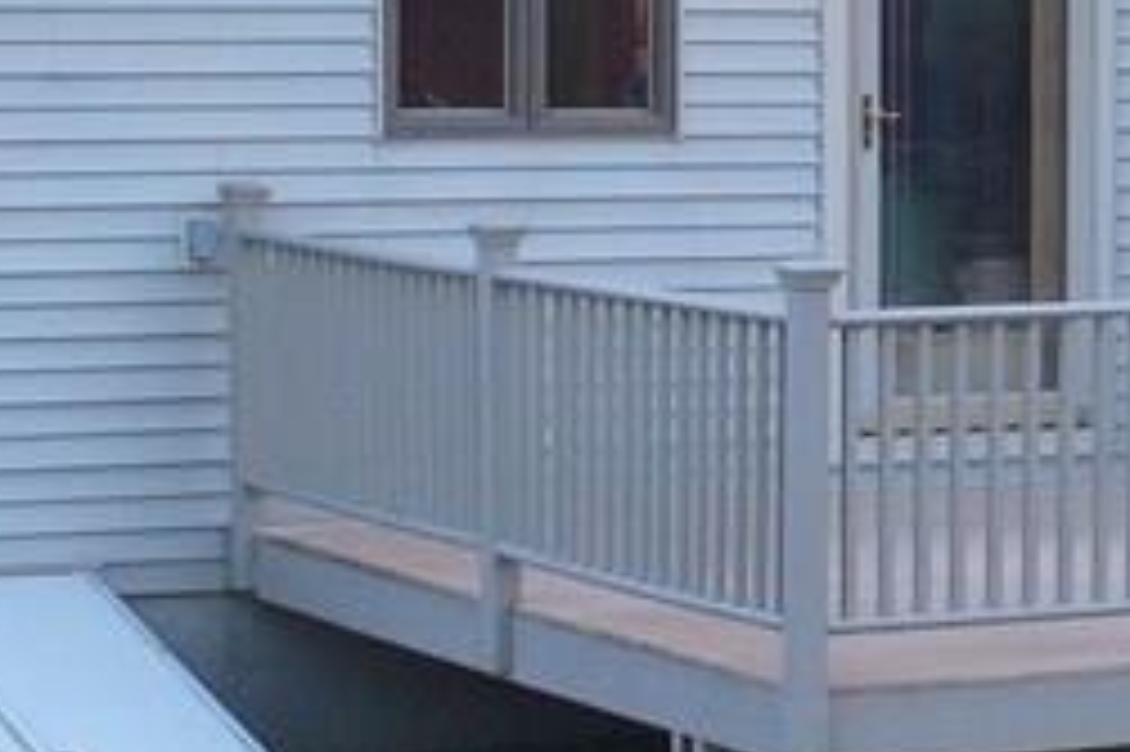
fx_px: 4925
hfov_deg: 13.0
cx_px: 1080
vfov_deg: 8.7
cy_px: 203
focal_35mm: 157
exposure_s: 1/30
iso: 125
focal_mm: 6.1
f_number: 2.8
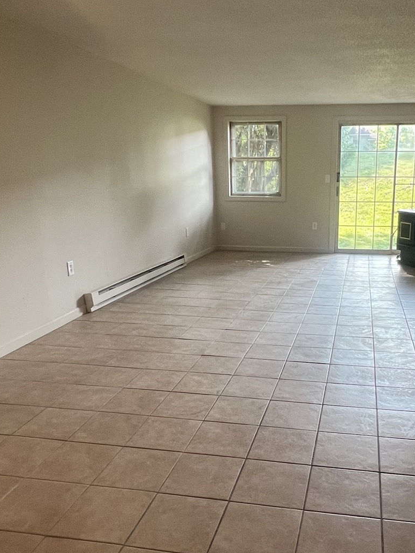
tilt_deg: -14.6
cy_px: 298
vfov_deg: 61.6
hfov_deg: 47.3
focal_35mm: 29
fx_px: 463
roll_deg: +0.1
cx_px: 284
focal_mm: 1.57
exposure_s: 1/120
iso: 125
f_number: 1.8
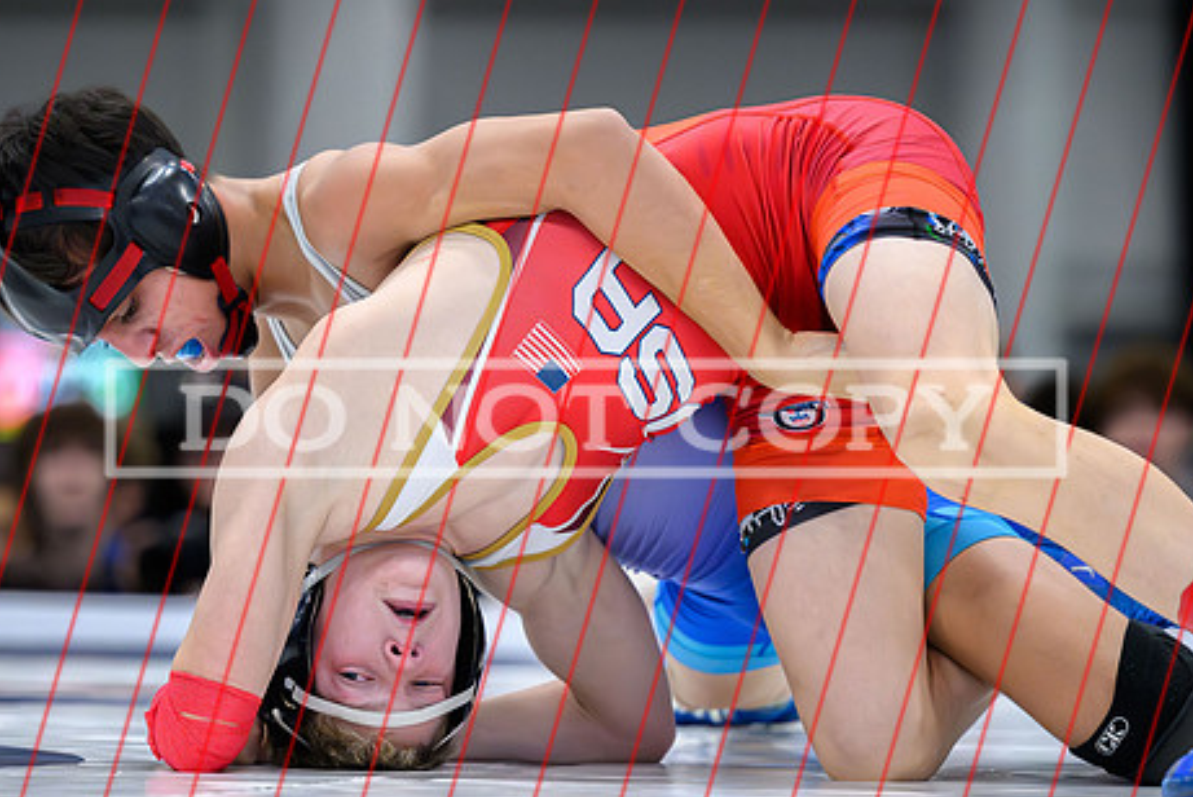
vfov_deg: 5.3
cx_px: 460
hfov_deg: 8.0
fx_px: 8555
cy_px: 442
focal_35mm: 258
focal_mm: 150
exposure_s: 1/800
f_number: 2.8
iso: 11400
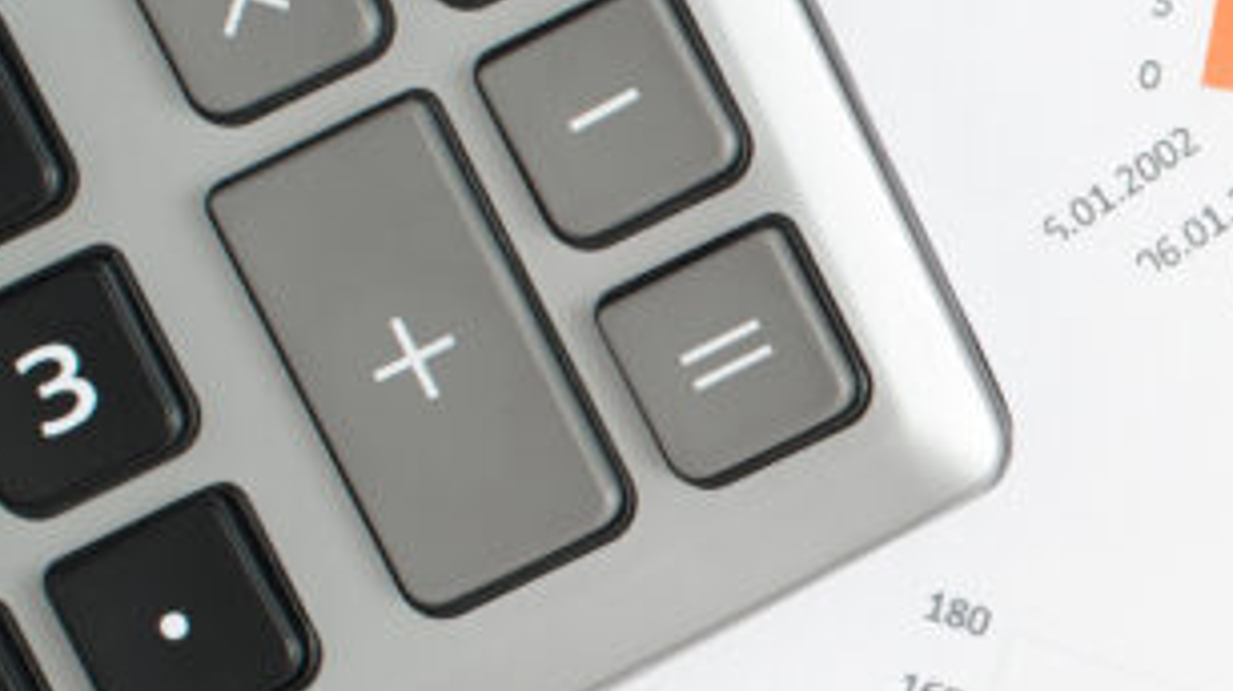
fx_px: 5716
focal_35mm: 175
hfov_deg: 11.9
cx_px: 1735
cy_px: 663
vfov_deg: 6.9
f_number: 5
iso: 100
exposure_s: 1/160
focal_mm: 50
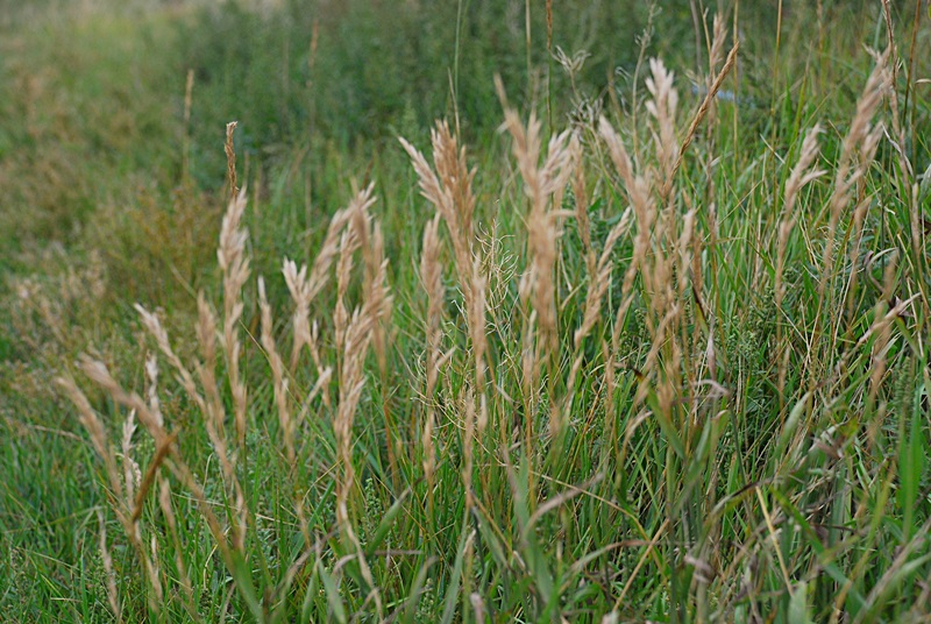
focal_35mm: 93
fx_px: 2409
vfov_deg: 14.8
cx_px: 466
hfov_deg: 21.9
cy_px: 312
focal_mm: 62
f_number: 6.3
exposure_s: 1/640
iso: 400
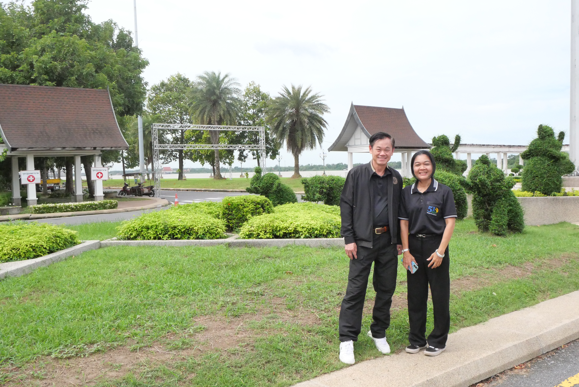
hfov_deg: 54.4
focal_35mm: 35
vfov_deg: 37.9
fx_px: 563
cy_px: 194
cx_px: 290
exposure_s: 1/3200
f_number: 9
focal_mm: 17
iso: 3200
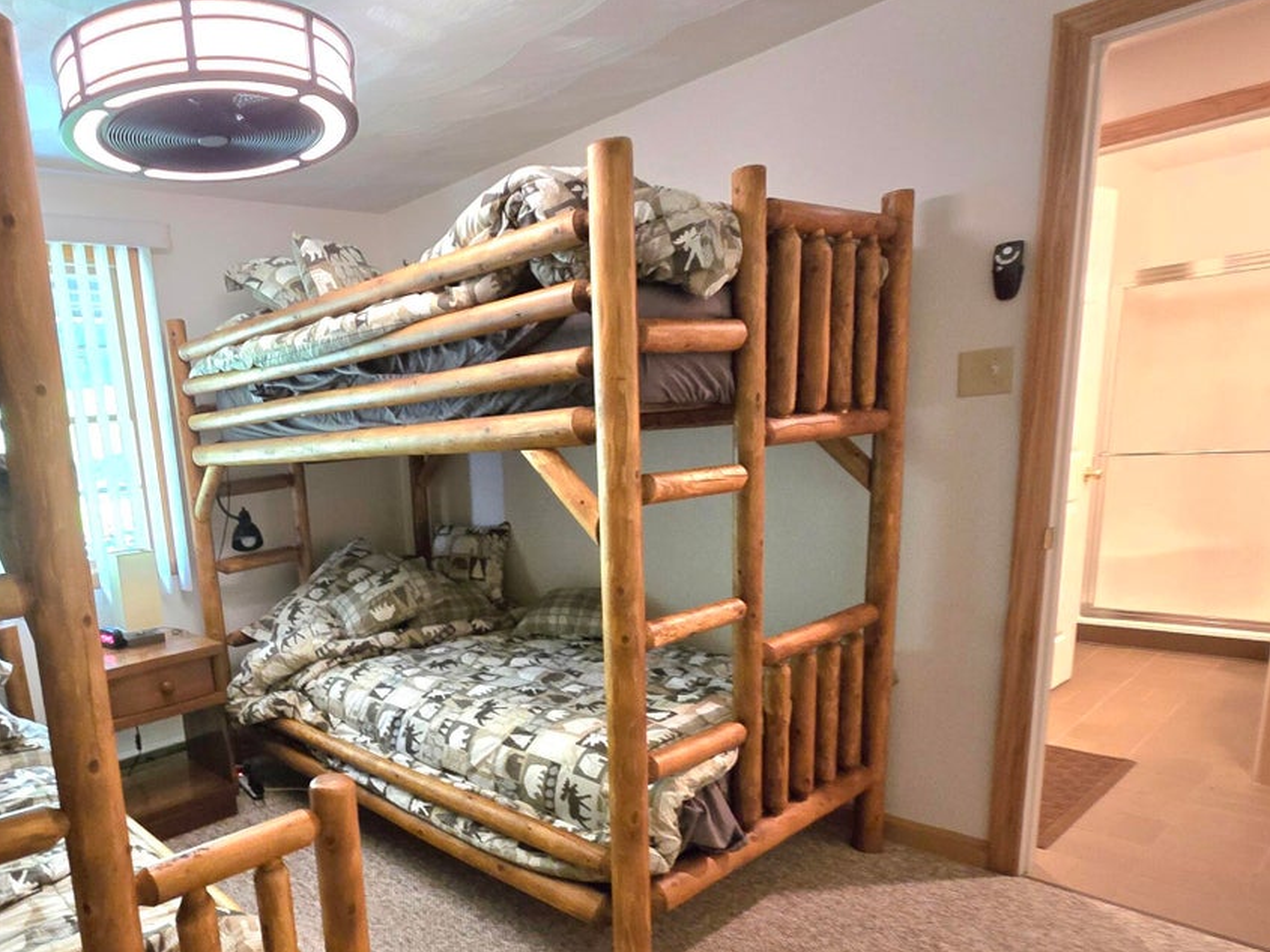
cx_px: 351
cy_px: 595
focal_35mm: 21
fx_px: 771
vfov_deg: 62.6
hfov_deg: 74.5
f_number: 2.2
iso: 800
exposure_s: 1/60.2
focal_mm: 2.2
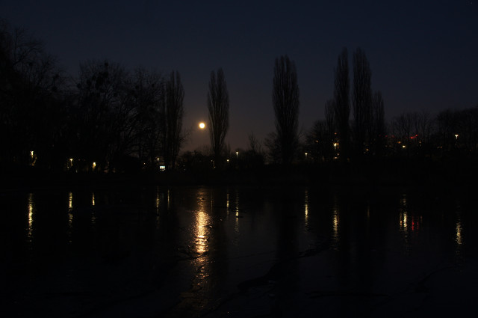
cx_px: 239
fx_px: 438
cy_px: 159
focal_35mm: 33
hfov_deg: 57.3
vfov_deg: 39.9
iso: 400
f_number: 5.6
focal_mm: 22
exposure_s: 1
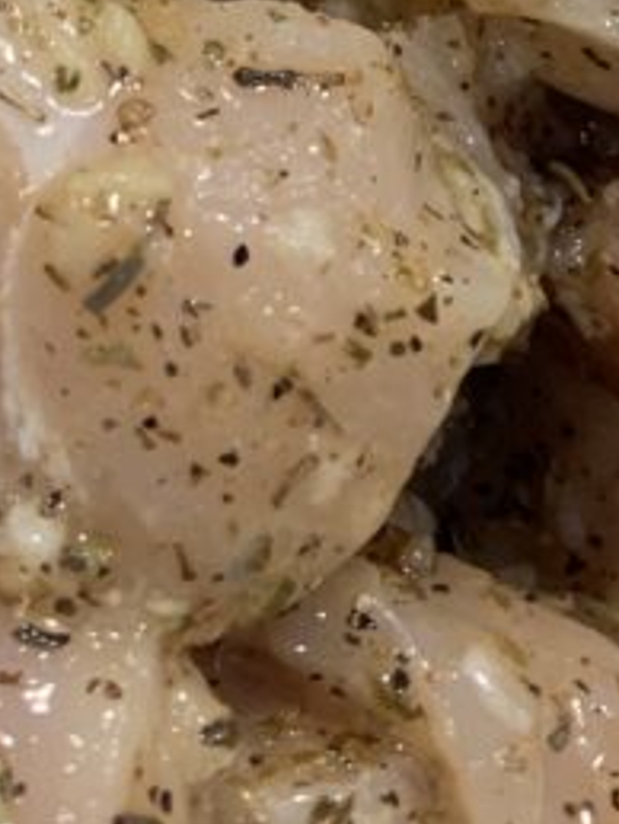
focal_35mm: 94
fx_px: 2238
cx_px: -38
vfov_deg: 18.9
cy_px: -331
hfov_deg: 15.4
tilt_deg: -61.2
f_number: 1.8
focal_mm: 4.25
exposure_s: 1/60
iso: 250
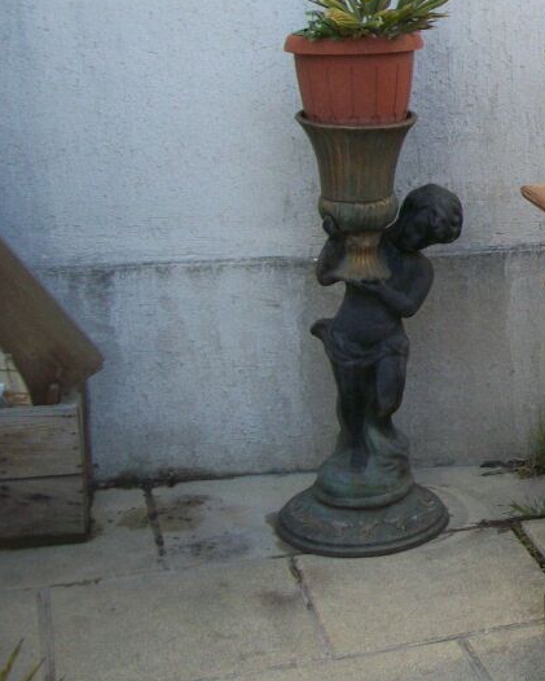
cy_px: 154
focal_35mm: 76
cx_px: 821
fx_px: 1532
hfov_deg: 18.0
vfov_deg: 24.7
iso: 80
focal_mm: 5.7
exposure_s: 1/160
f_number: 2.9
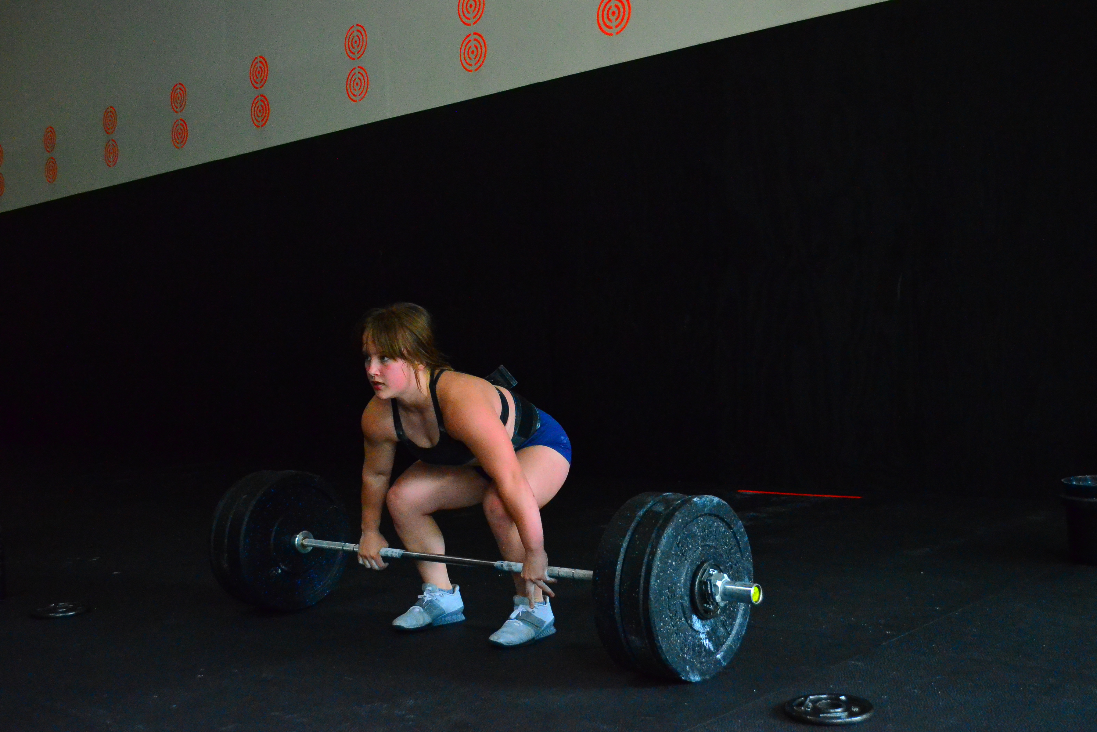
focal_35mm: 40
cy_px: 366
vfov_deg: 33.4
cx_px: 552
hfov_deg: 48.5
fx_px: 1219
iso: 6400
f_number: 4.2
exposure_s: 1/1000
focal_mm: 26
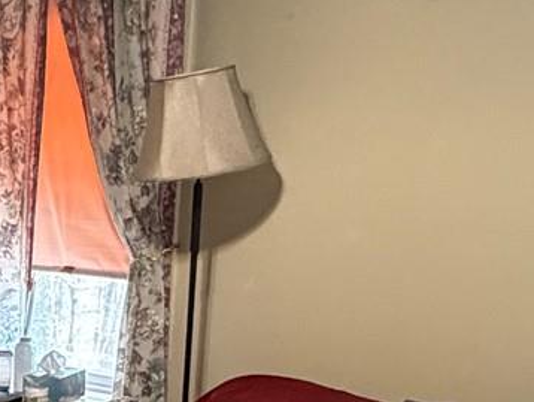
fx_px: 1235
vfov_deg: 17.9
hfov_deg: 22.0
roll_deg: -0.3
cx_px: -158
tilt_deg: -12.4
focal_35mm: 80
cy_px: 427
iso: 640
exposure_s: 1/60
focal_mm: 2.22
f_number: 2.2
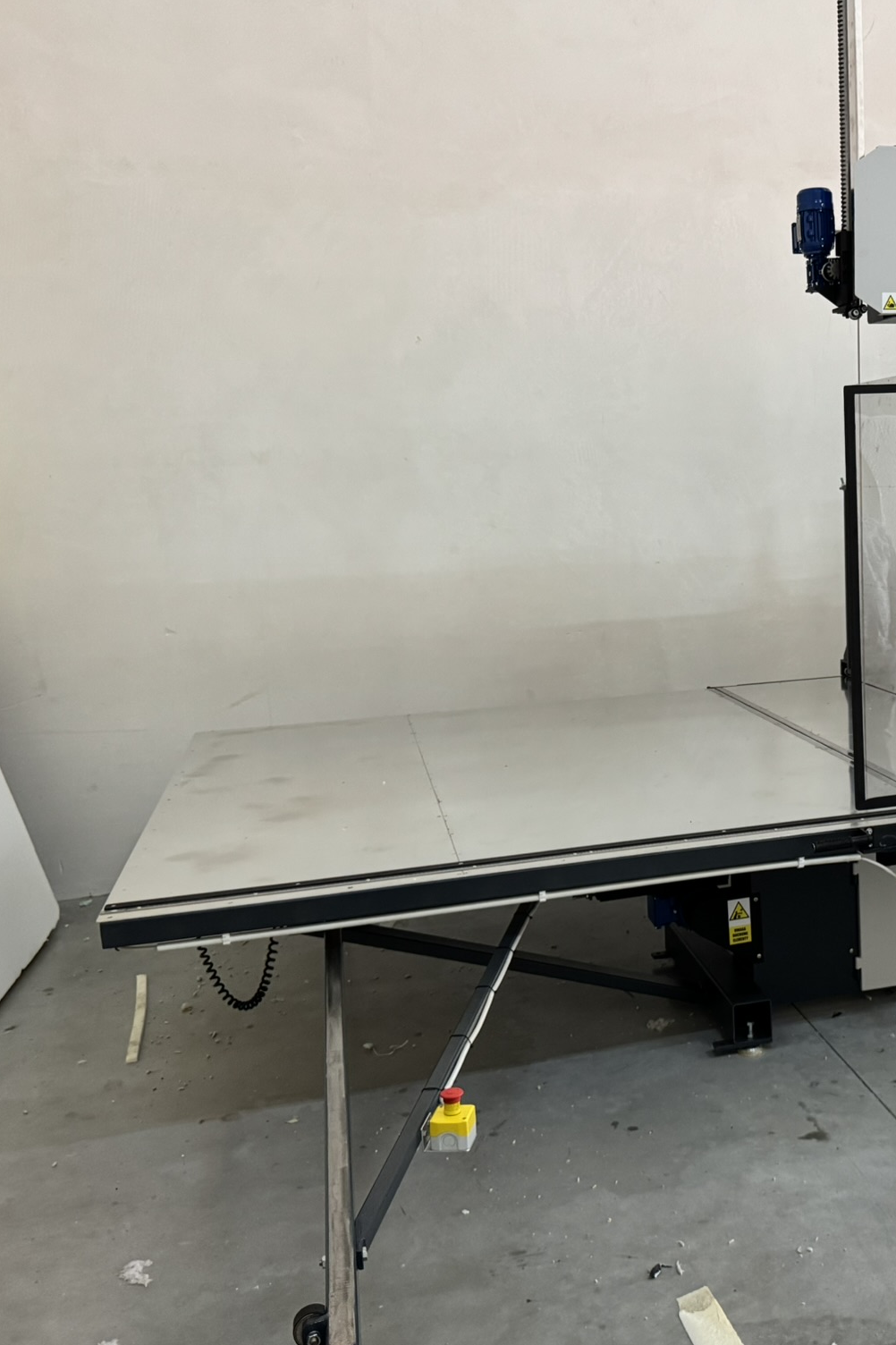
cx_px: 738
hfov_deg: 37.3
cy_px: 679
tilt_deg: -8.7
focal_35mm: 34
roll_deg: +2.2
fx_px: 1270
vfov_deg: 55.8
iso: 500
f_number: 1.78
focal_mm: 6.76
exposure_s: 1/60
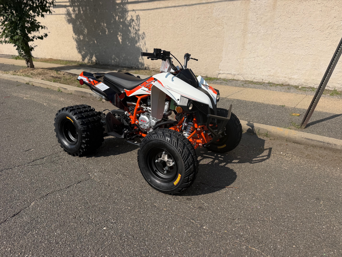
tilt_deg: -20.8
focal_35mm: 24
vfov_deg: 56.8
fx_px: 237
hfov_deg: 71.6
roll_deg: -0.2
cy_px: 128
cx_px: 171
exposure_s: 1/6173
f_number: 1.78
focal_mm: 6.76
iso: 80
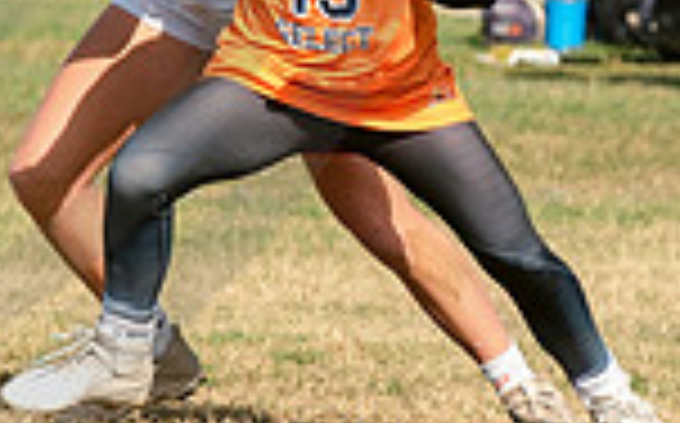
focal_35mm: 1245
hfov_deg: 1.7
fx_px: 23047
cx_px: 427
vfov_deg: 1.1
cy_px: 25
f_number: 5
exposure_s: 1/1600
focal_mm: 160
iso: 250
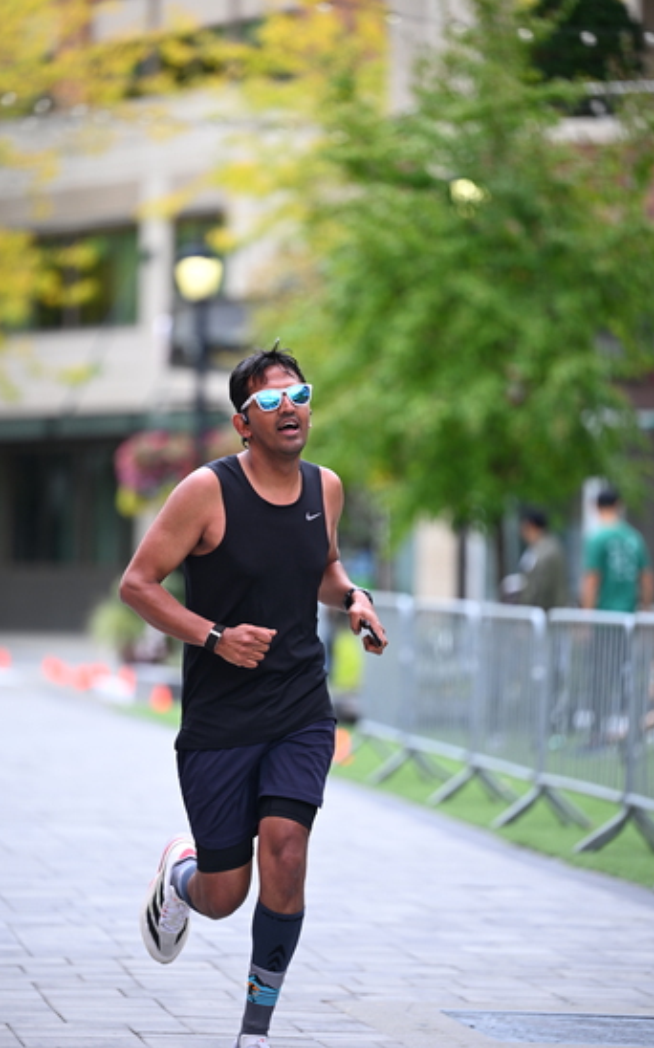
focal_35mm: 174
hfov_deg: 7.5
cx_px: 316
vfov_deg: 12.0
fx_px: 4967
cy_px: 524
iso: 640
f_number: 2.8
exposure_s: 1/1600
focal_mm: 170
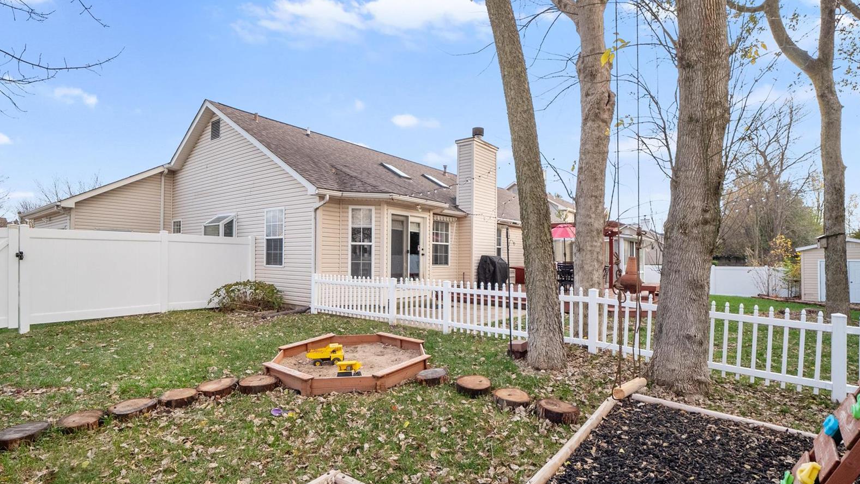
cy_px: 256
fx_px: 388
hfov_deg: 95.9
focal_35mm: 17
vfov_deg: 63.9
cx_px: 428
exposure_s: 1/160
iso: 400
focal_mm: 8
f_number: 7.1
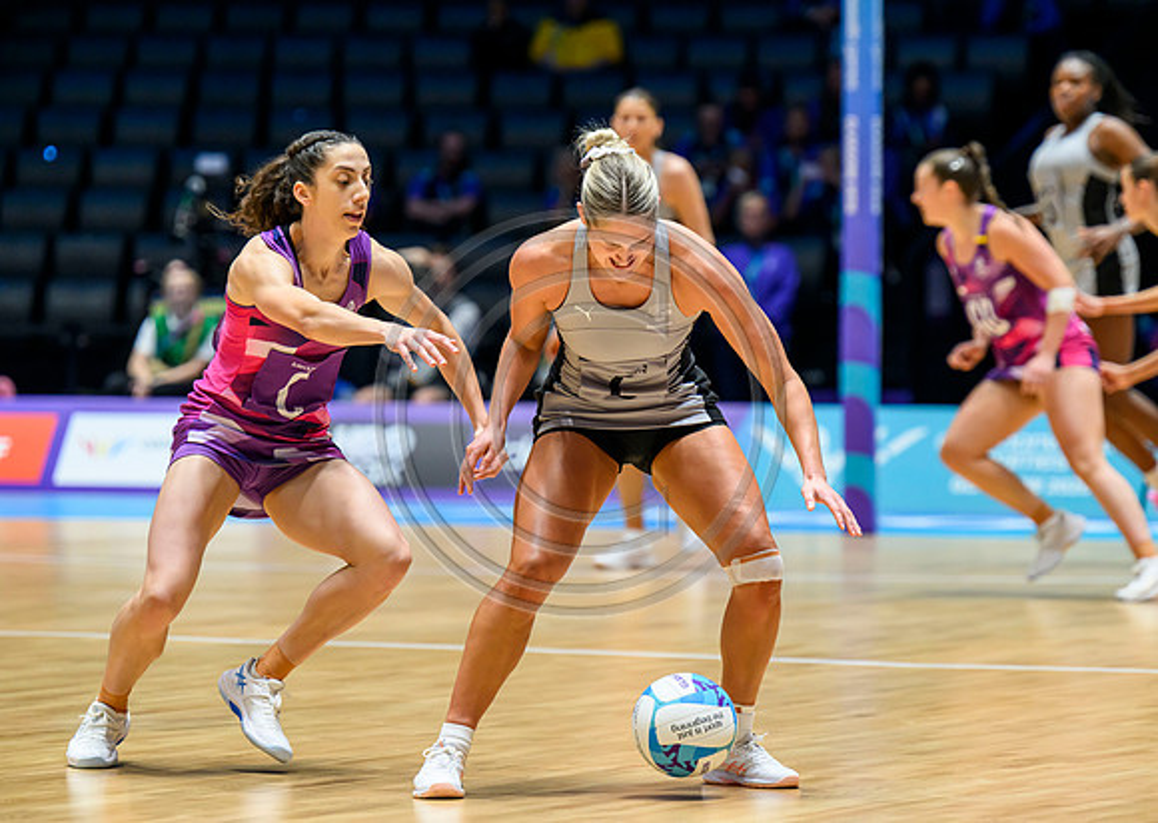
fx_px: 7111
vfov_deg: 6.6
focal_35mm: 217
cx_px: 623
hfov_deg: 9.3
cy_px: 405
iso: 4000
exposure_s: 1/1600
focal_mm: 200
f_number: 4
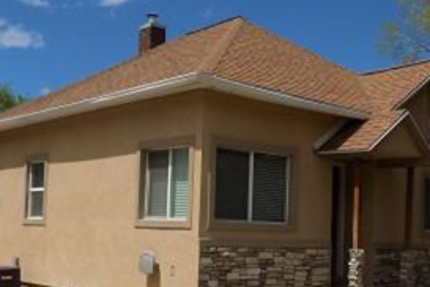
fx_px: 669
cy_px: 218
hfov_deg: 35.4
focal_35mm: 56
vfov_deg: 23.9
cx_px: 279
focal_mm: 4
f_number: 9.9
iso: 80
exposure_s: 1/200
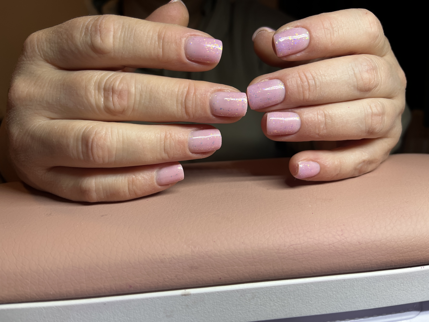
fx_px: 322
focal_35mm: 26
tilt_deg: -15.6
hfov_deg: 67.3
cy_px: 161
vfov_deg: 53.1
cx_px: 214
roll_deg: +2.1
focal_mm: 5.1
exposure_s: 1/100
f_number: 1.6
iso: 50
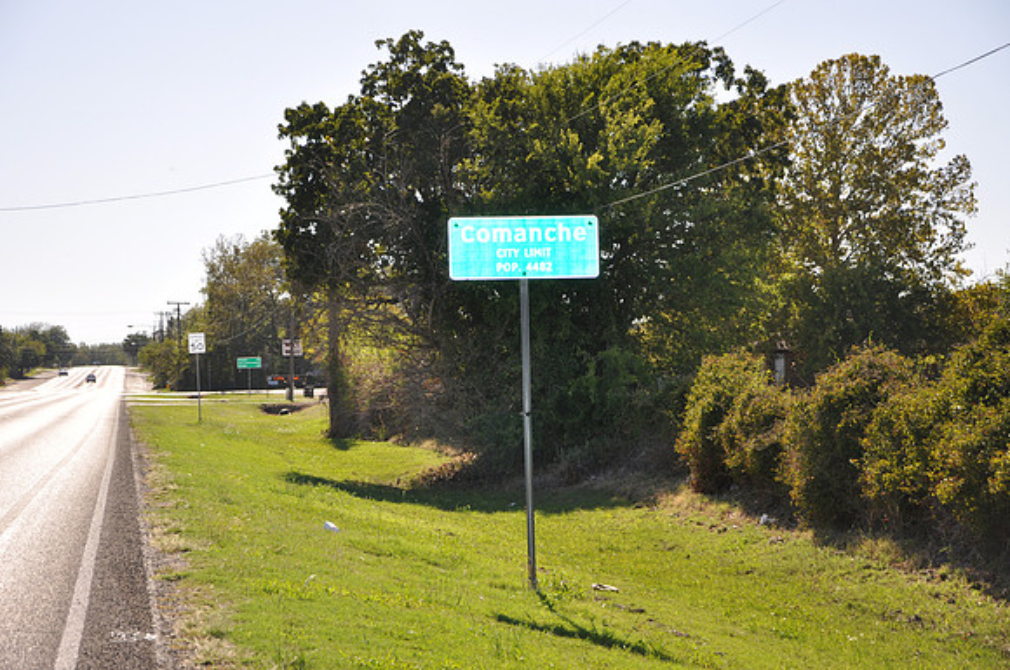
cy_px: 335
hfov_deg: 23.4
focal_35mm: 87
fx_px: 2437
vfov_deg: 15.7
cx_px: 505
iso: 200
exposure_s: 1/200
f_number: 6.3
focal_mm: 58
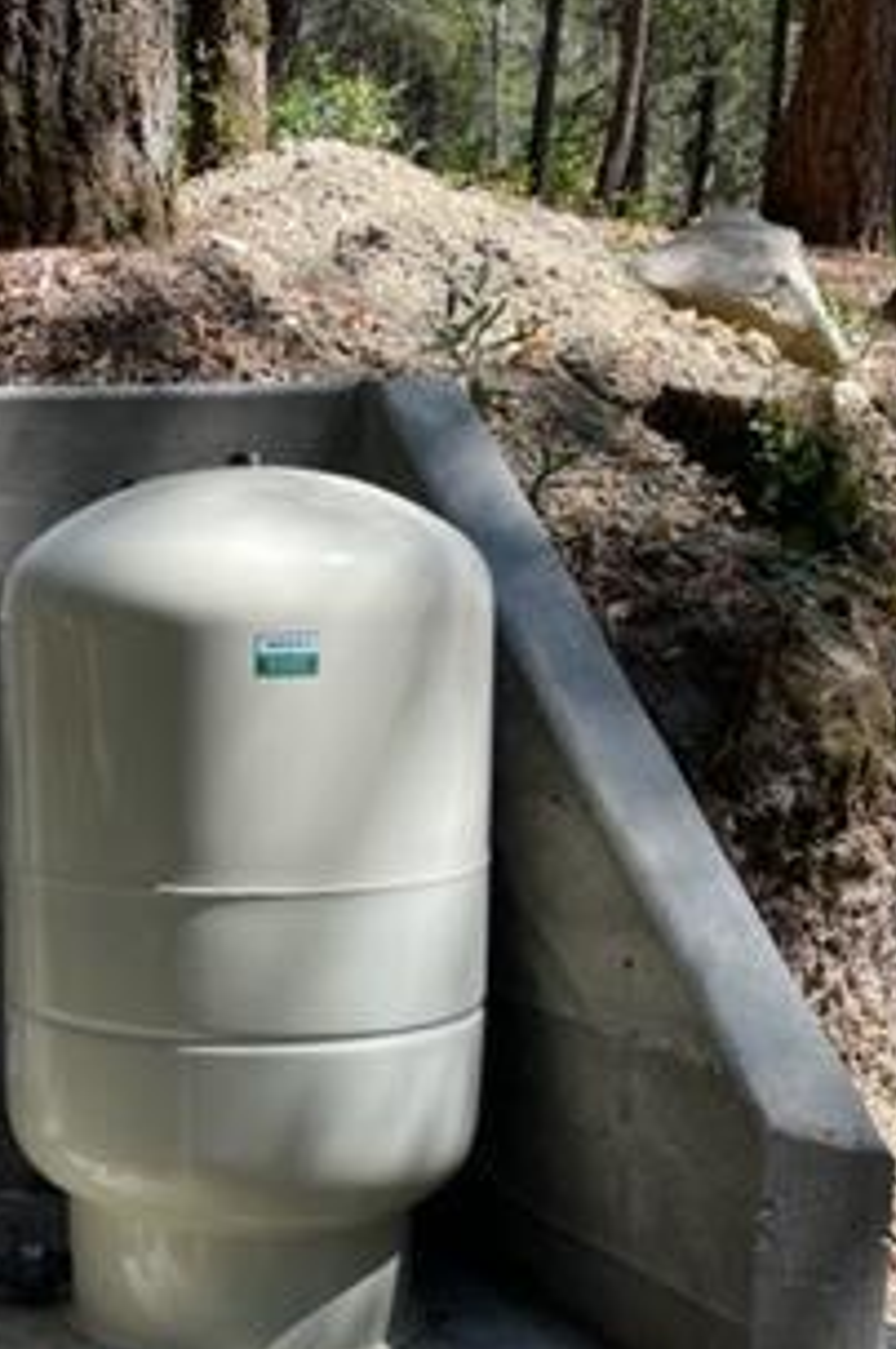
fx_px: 2133
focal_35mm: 57
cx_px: -106
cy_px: 896
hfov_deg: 22.3
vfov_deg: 34.8
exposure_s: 1/786
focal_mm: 5.1
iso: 32
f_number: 1.6
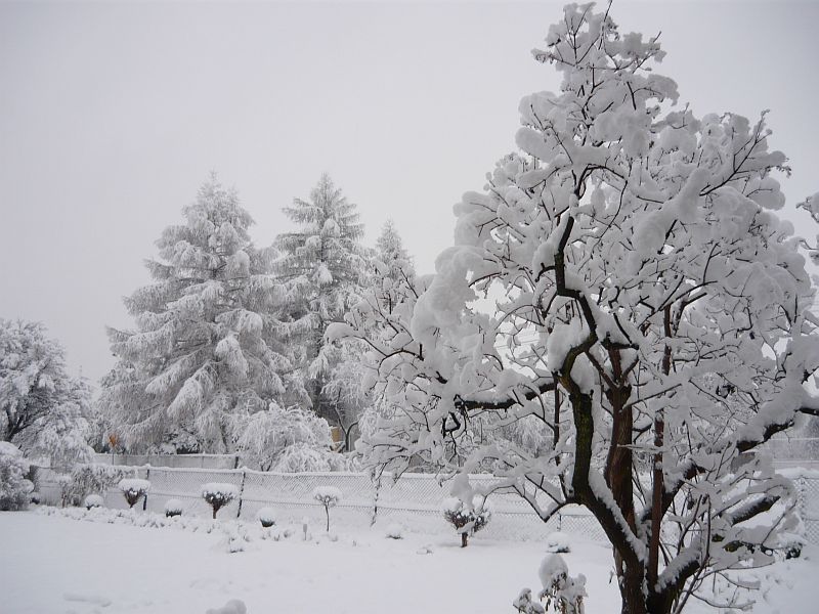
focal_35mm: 33
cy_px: 307
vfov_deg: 42.9
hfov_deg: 55.4
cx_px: 410
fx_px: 781
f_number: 2.8
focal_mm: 5.5
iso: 100
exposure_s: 1/50
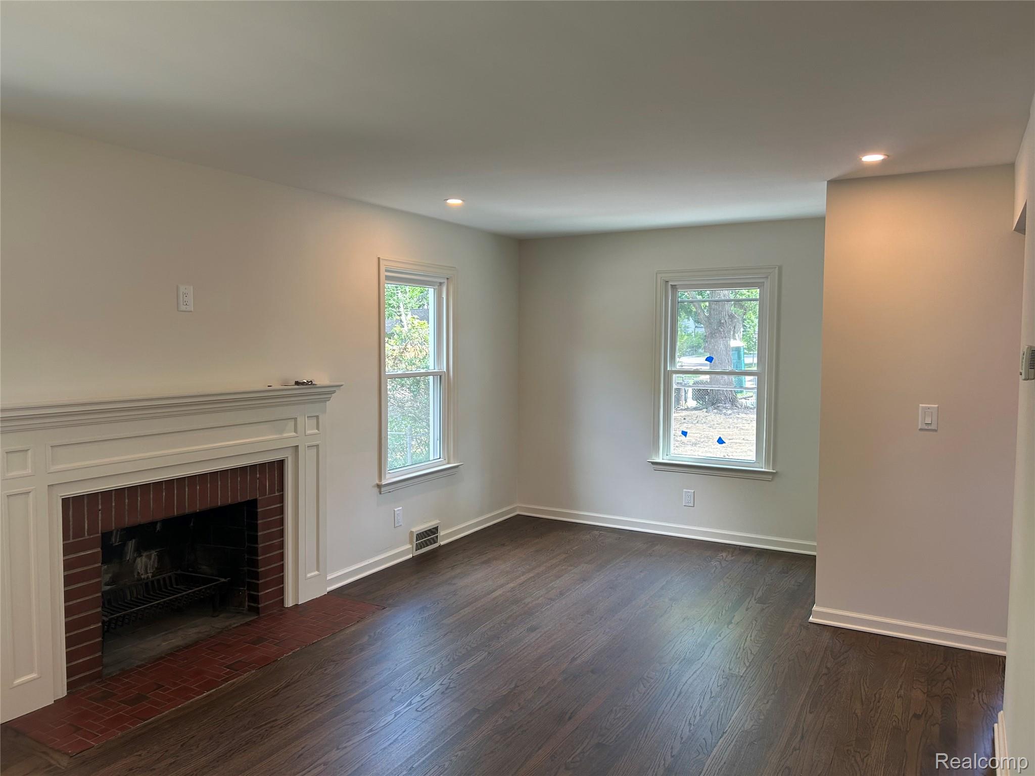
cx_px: 518
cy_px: 388
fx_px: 777
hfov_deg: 67.3
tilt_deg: -4.1
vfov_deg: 53.1
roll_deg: +0.0
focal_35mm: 26
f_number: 1.5
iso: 80
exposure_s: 1/120
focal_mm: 5.7
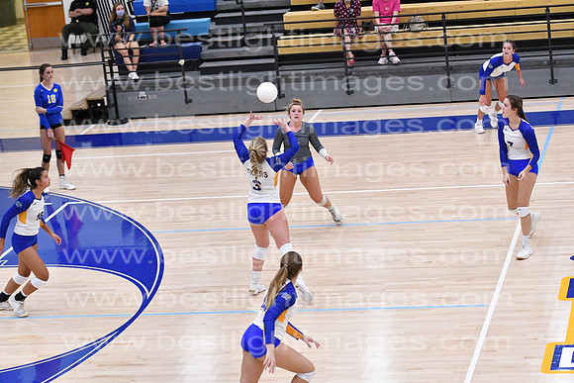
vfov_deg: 13.0
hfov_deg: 19.5
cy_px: 192
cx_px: 287
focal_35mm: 105
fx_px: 1674
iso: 6400
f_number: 3.2
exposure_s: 1/1000
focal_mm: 70
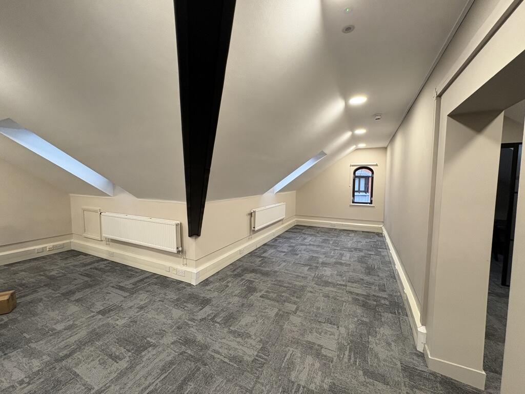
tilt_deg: -3.2
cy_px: 197
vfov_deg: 85.7
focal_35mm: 14
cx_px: 262
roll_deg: -0.4
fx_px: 212
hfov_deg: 102.1
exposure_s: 1/100
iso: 250
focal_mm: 2.22
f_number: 2.2
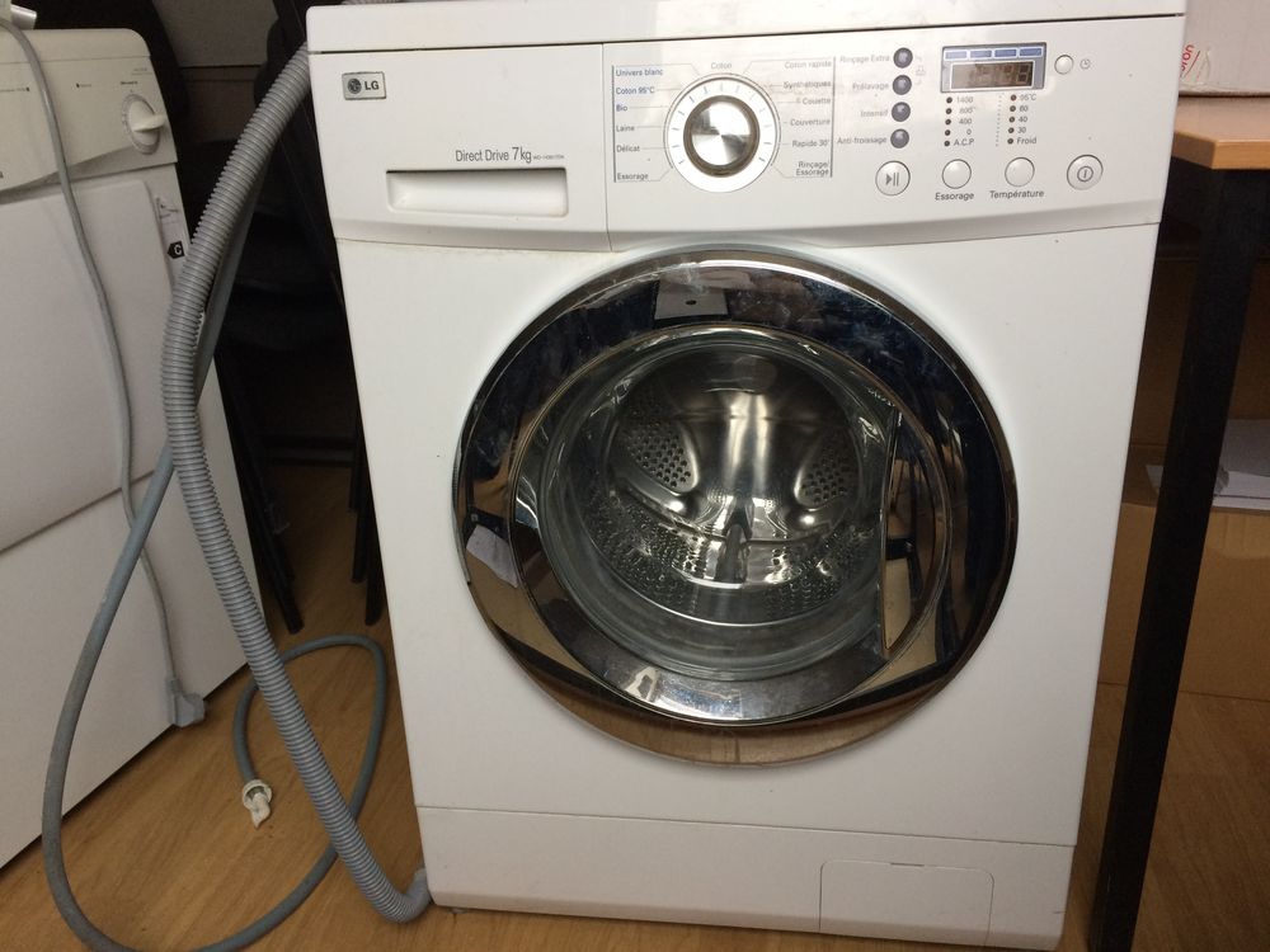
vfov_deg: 48.2
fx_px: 1064
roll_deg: +3.1
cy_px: 476
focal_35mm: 29
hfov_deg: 61.7
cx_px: 635
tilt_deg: -21.2
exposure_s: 1/33
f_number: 2.2
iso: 125
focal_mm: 4.15
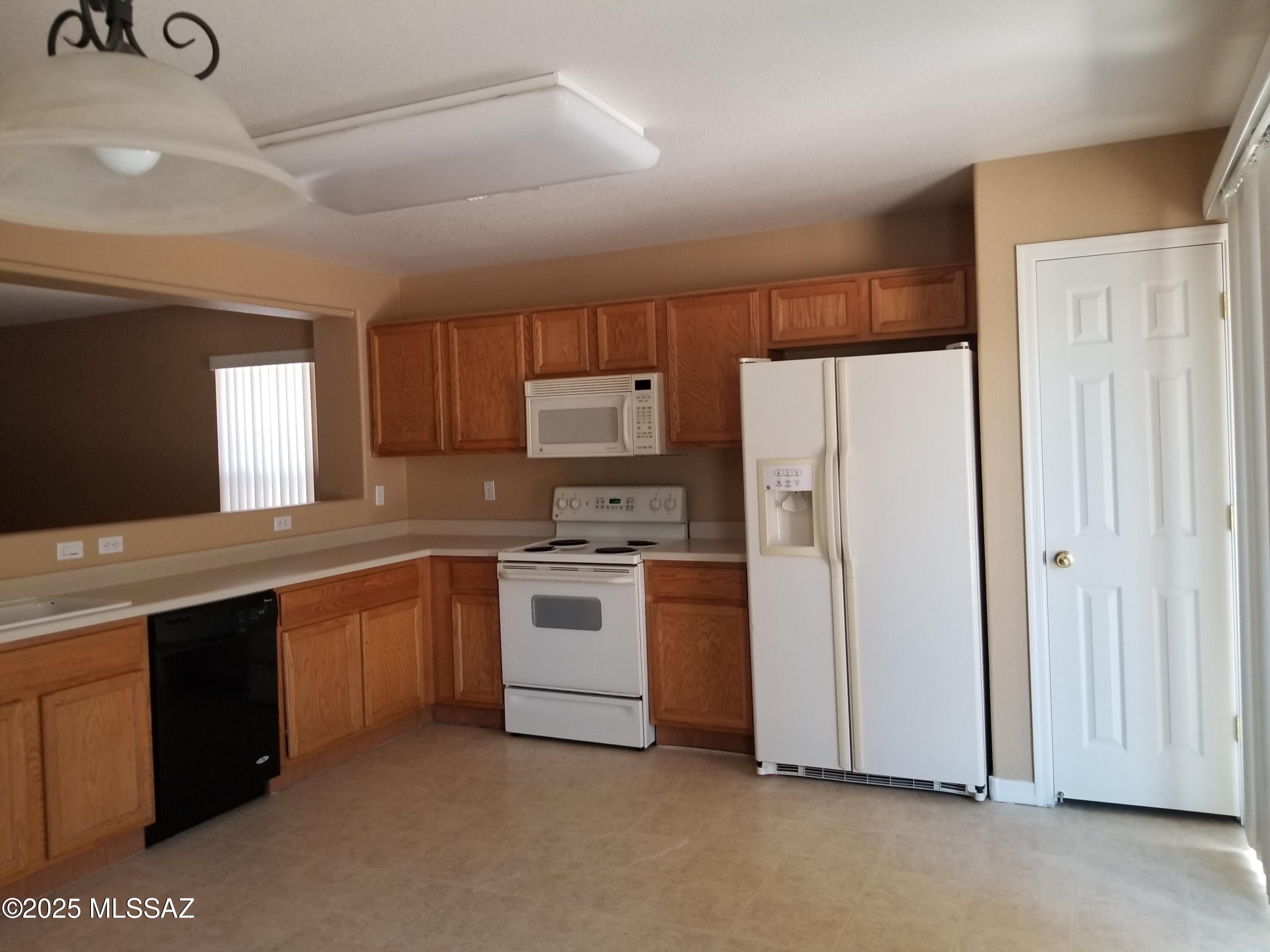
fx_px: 954
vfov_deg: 53.1
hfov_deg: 67.3
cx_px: 635
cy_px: 476
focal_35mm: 26
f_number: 1.7
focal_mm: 4.25
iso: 125
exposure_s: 1/60
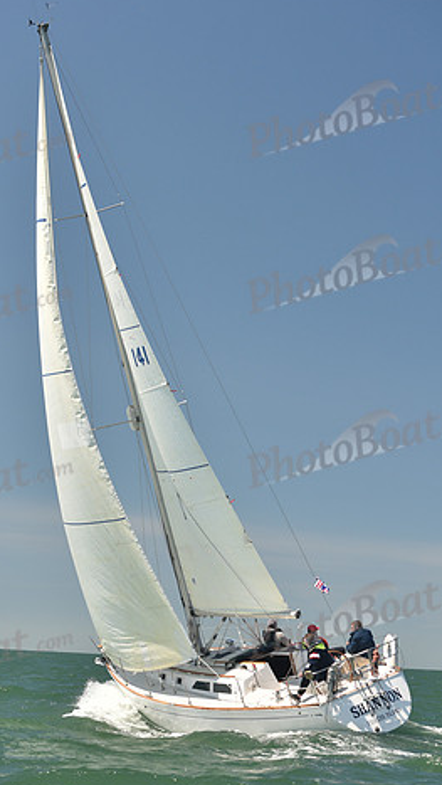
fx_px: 1894
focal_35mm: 91
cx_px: 160
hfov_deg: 13.3
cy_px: 382
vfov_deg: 23.4
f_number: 4
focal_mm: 70
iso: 250
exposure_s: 1/800
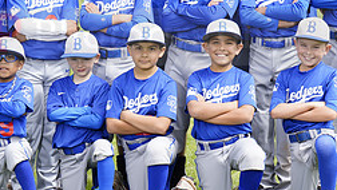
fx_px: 2029
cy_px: 26
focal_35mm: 227
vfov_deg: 5.4
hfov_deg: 9.5
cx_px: 124
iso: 160
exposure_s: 1/200
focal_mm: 94
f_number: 8
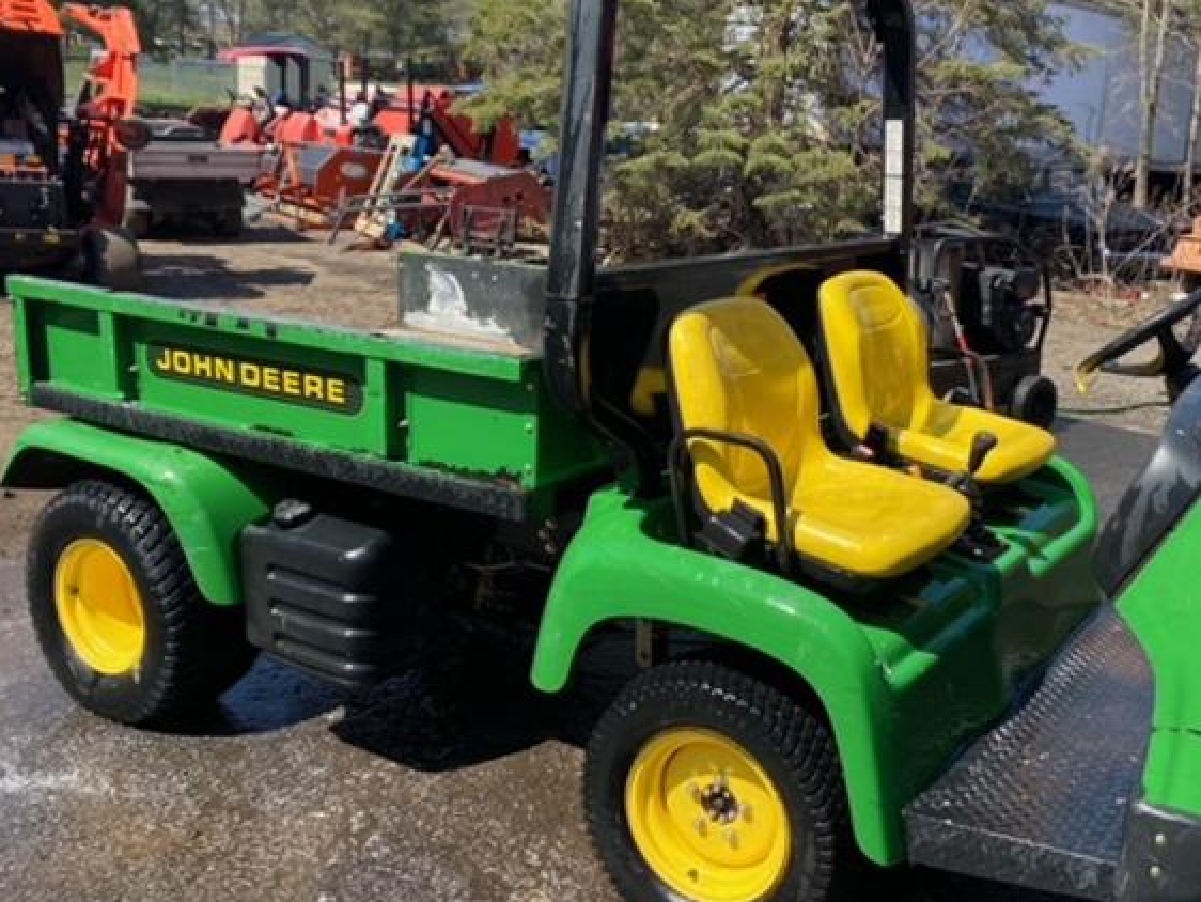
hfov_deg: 49.5
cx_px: 763
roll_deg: -2.1
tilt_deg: -12.2
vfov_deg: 38.7
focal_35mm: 37
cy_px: 419
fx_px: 1284
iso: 32
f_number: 1.8
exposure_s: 1/1147
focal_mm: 4.25
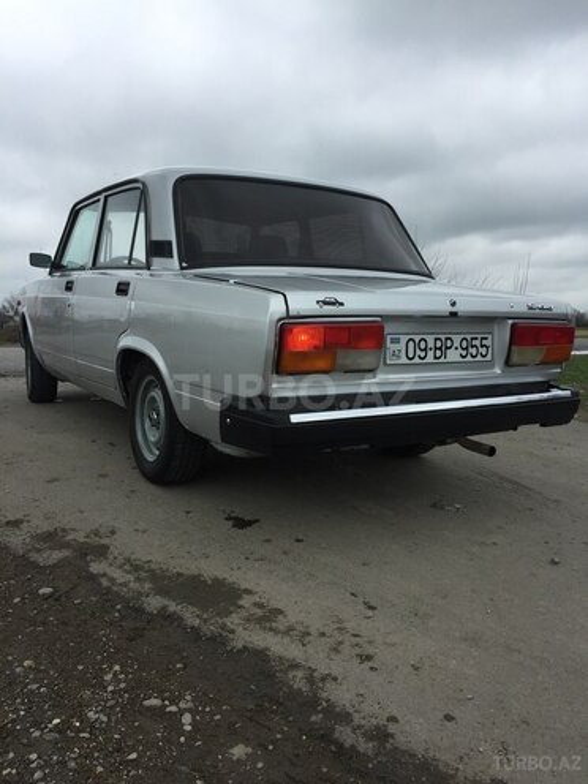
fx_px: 657
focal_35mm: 29
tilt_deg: -3.6
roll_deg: +0.6
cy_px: 392
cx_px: 294
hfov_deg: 48.2
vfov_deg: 61.7
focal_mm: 4.15
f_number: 2.2
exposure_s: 1/1099
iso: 32
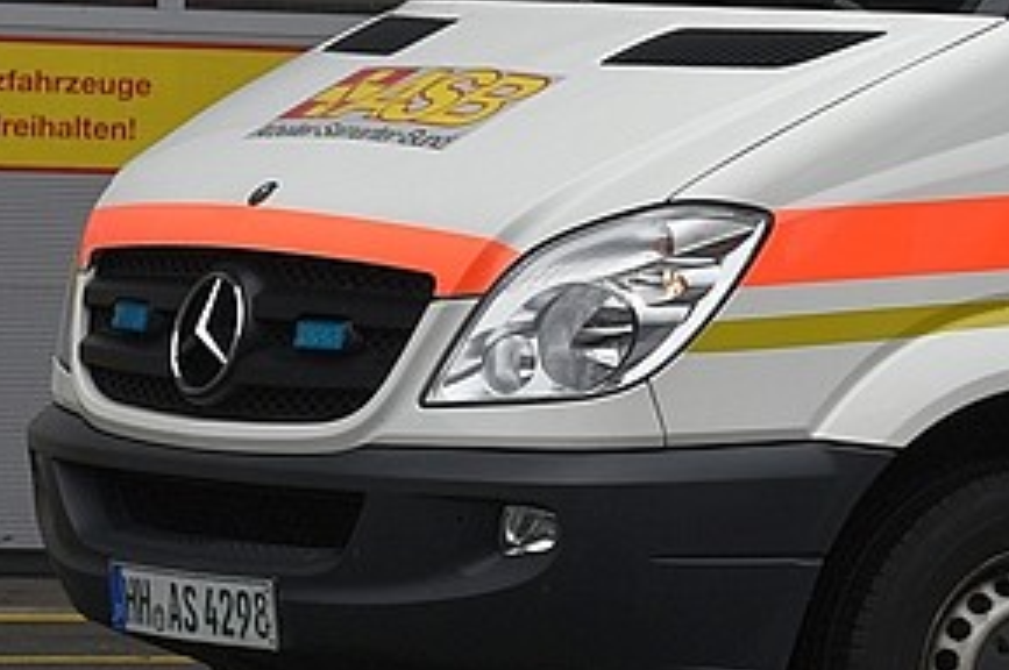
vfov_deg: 5.2
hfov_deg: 7.6
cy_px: 28
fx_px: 7419
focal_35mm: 265
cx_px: 1550
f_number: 8
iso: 280
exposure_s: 1/250
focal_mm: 85
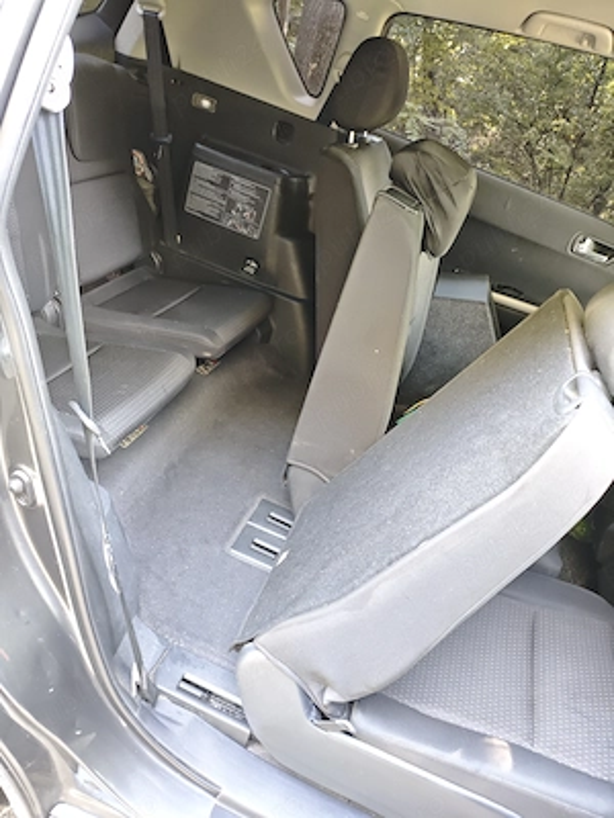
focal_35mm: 26
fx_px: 615
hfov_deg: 53.1
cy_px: 409
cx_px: 307
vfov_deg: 67.3
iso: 800
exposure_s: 1/25.3
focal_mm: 4.94
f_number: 1.5
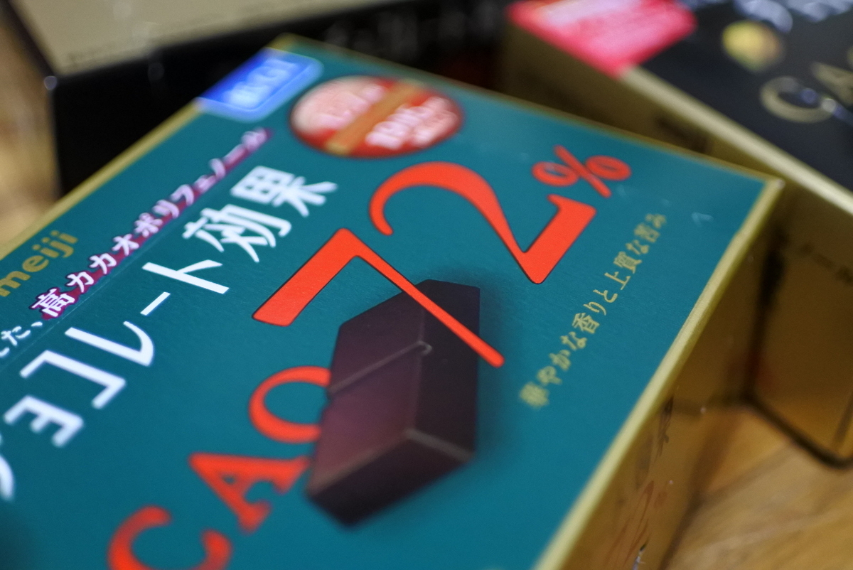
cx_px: 426
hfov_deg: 40.3
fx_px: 1162
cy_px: 285
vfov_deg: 27.6
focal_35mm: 49
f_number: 1.8
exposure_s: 1/125
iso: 2500
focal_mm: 18.5
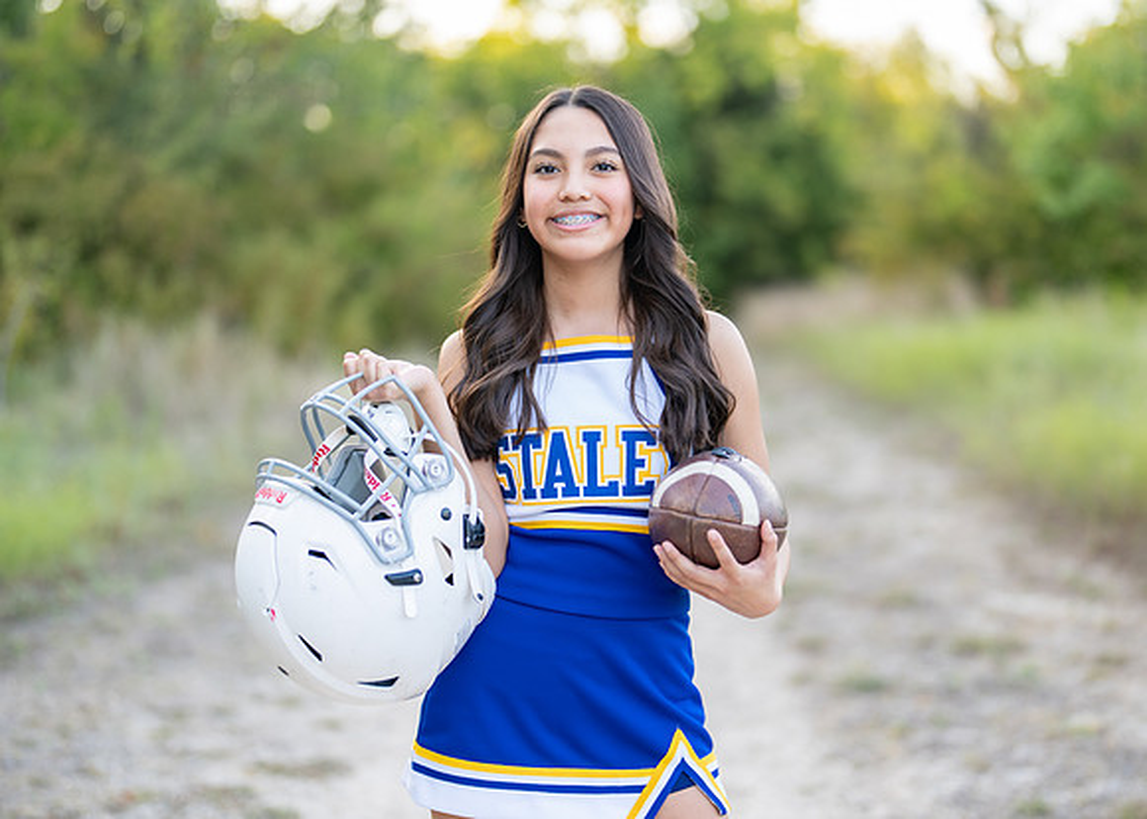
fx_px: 1801
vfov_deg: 25.6
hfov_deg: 35.3
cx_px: 613
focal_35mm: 55
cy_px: 394
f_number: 1.2
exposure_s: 1/500
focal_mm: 50
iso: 100
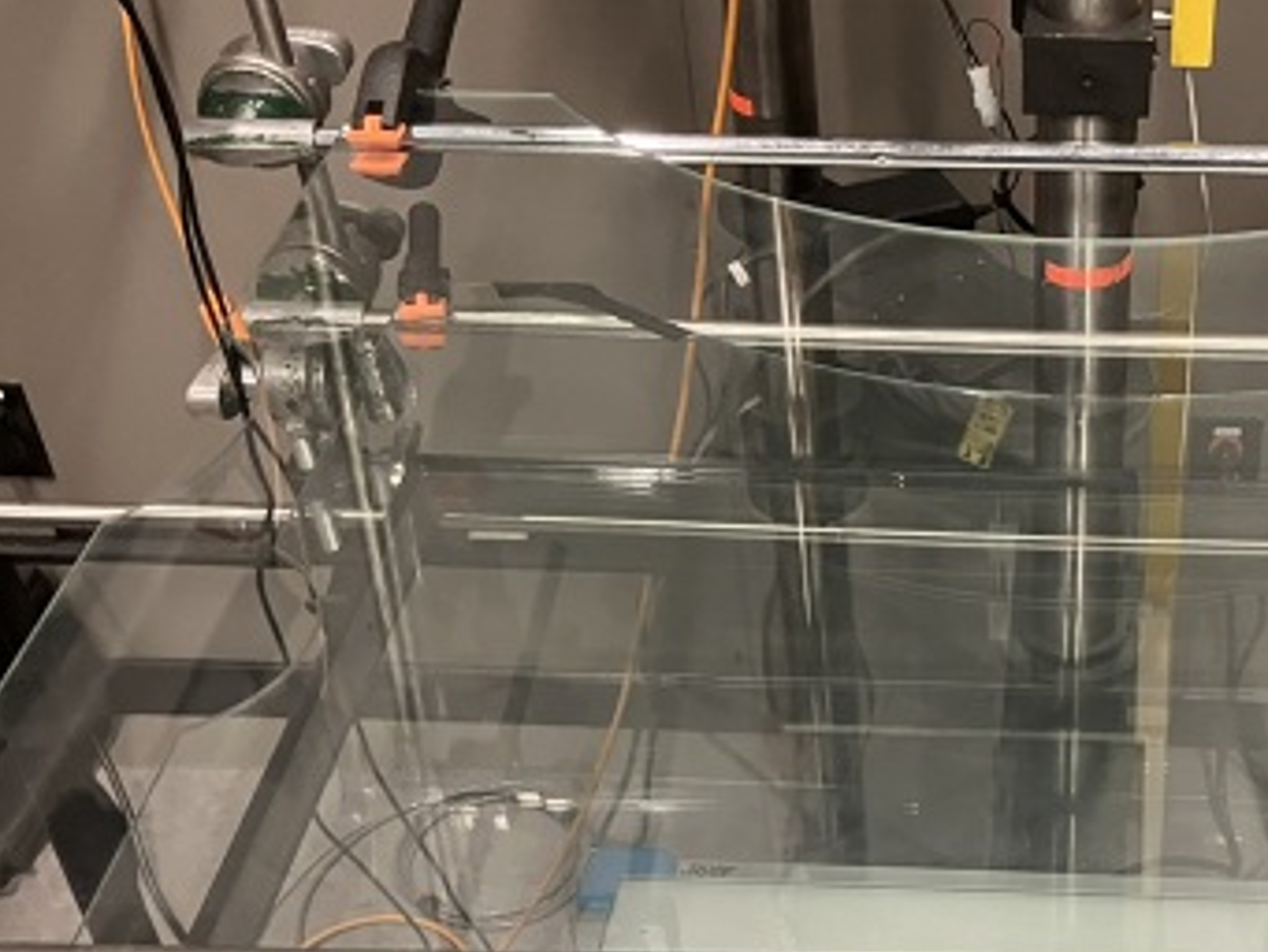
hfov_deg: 33.7
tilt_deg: -39.1
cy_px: 681
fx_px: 2015
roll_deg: -0.7
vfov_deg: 26.3
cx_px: 1049
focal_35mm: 55
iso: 320
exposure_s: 1/60
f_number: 1.8
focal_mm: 3.99
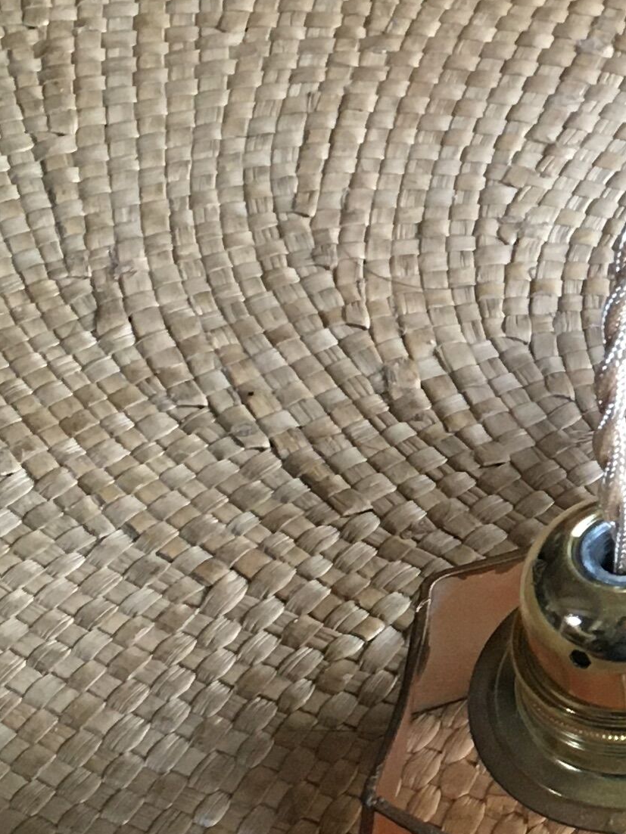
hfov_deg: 13.2
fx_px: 2556
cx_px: 936
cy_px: 511
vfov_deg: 18.5
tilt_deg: -47.2
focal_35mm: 106
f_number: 2.2
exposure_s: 1/33
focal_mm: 4.15
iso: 160
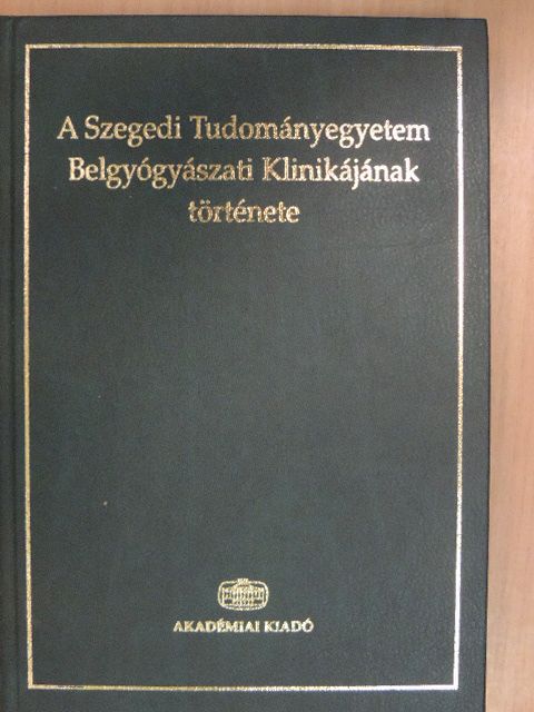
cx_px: 267
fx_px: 967
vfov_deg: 40.4
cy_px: 356
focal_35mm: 47
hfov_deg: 30.9
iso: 1600
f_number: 3.5
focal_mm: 8.3
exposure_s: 1/125
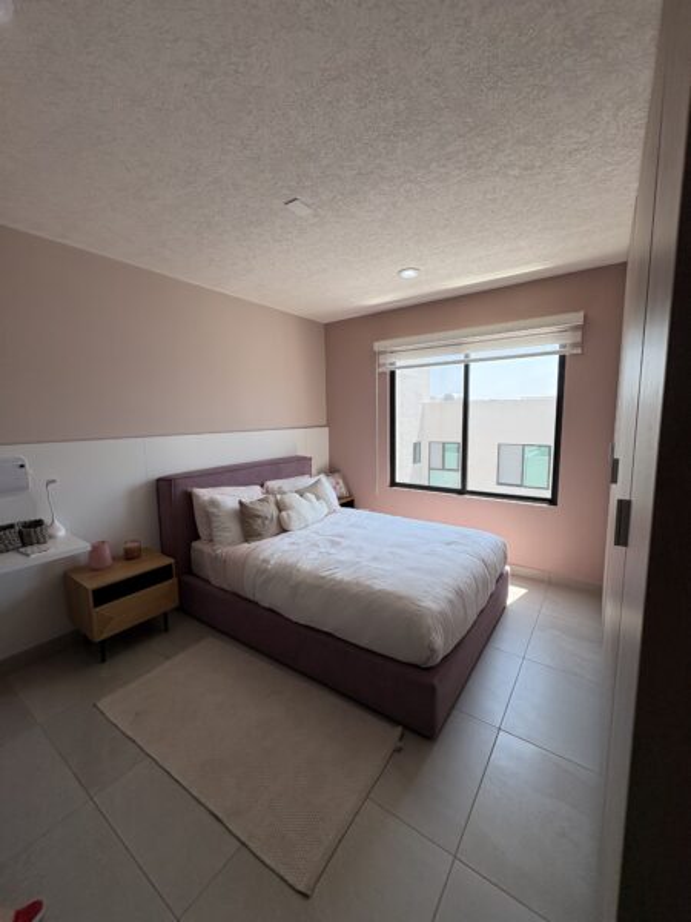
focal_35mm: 14
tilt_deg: -8.5
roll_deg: +1.6
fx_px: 373
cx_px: 346
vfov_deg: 102.1
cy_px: 461
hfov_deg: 85.7
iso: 64
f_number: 2.2
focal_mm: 2.22
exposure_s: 1/381
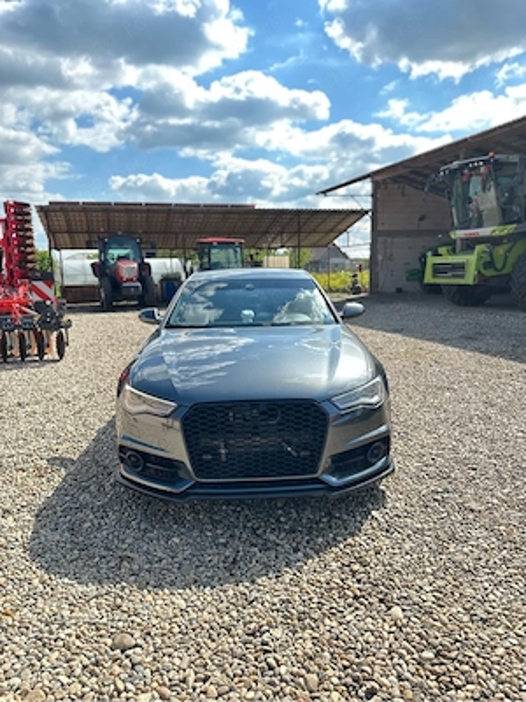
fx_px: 486
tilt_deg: -8.9
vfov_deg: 71.6
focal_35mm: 24
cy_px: 351
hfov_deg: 56.8
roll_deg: +1.0
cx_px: 263
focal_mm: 6.86
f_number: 1.78
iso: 80
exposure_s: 1/1272
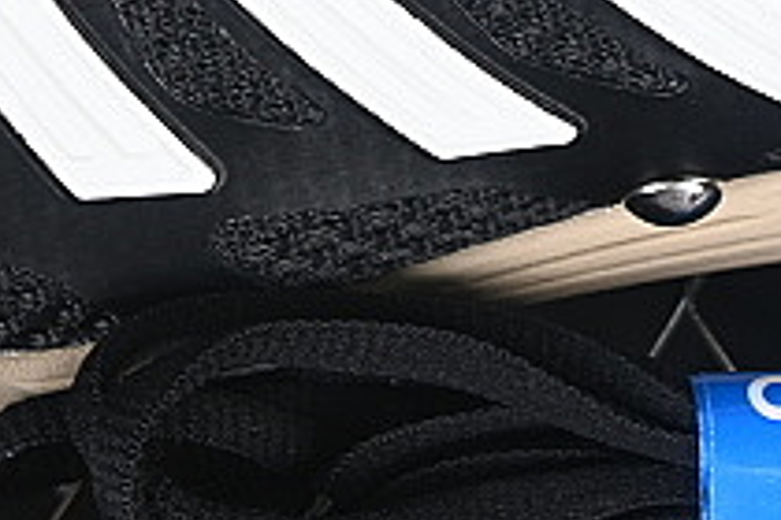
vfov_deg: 3.5
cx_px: 361
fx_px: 8373
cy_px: -535
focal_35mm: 386
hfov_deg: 5.3
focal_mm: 50
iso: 160
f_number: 6.3
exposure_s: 1/60
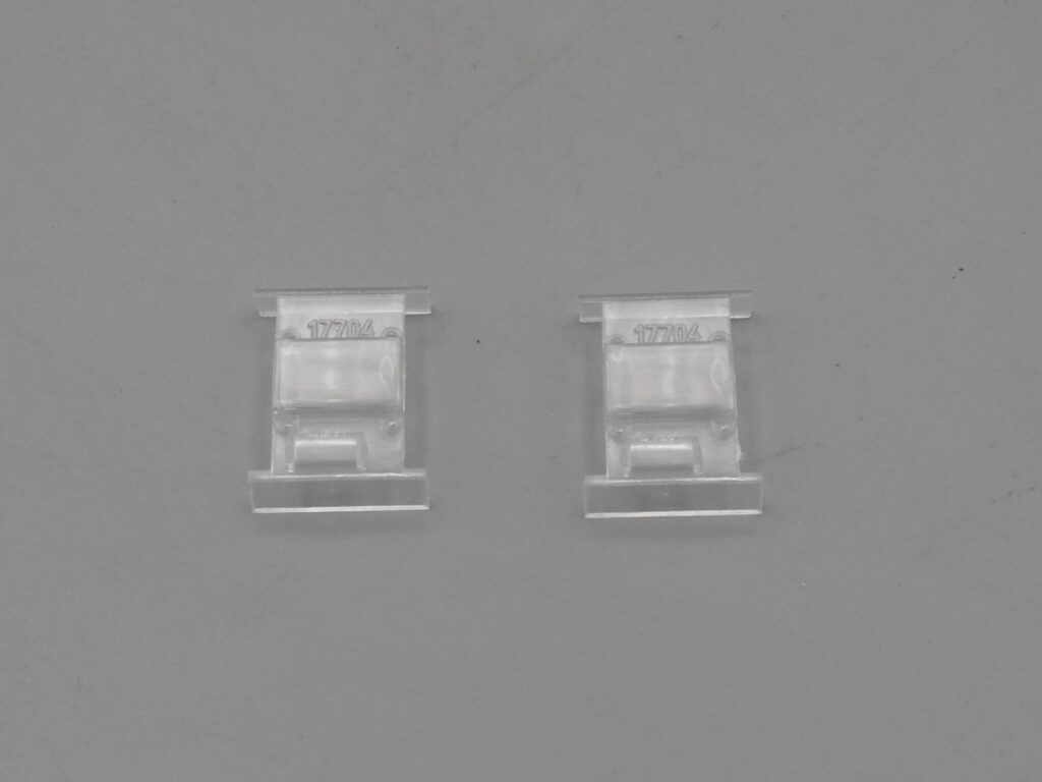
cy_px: 391
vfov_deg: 24.0
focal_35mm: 61
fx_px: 1836
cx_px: 521
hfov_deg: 31.7
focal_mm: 10.9
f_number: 4.4
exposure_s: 1/160
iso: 80
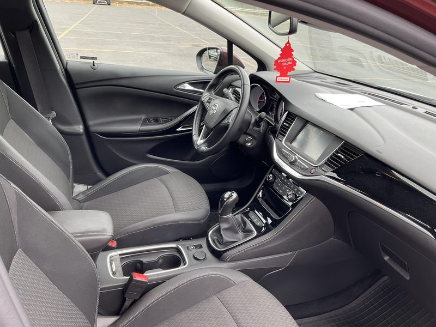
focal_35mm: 29
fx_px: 365
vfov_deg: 48.2
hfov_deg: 61.7
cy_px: 164
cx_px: 218
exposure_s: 1/122
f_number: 1.8
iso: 25
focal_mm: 3
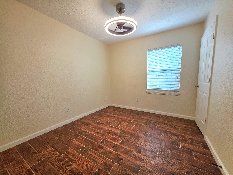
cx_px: 116
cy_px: 88
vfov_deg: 89.9
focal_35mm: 13
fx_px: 88
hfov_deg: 106.2
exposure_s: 1/120
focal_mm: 2.2
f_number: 1.9
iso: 100
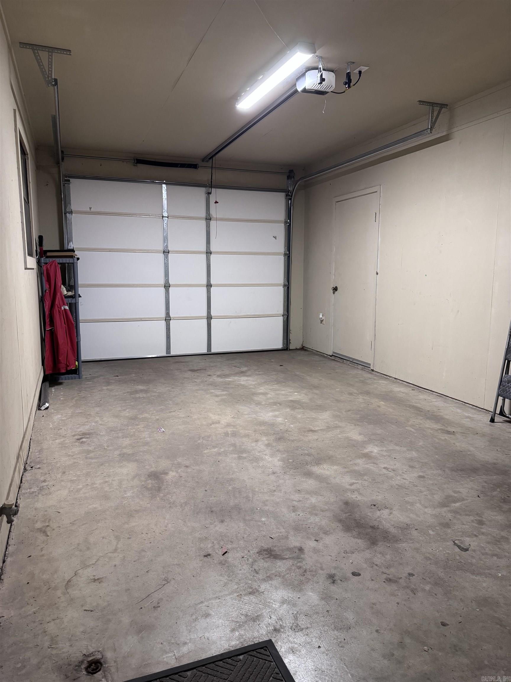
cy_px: 341
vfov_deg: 71.6
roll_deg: +0.8
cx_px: 256
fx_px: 472
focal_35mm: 24
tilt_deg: -8.2
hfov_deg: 56.8
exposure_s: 1/60
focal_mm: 6.76
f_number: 1.78
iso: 400
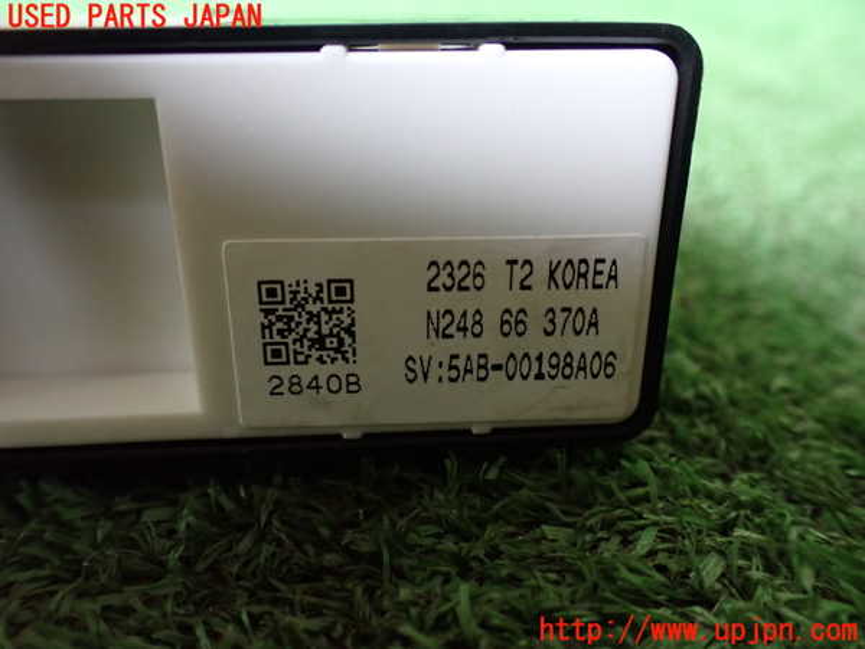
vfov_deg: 46.8
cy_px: 324
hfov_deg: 60.0
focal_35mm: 30
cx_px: 432
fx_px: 750
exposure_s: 1/80
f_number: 2.3
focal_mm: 5.4
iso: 800
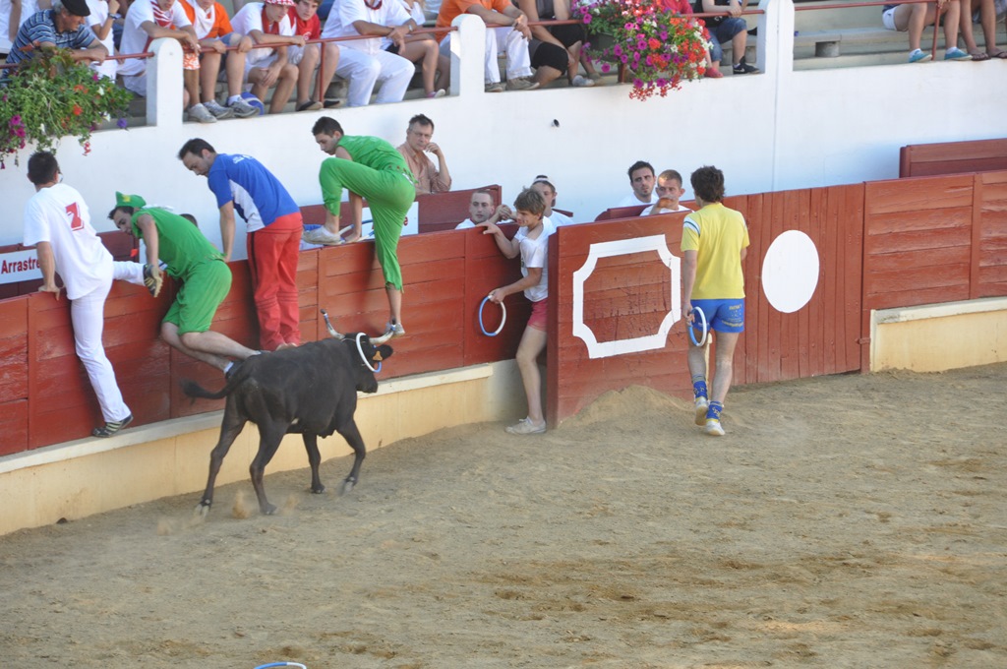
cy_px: 334
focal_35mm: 180
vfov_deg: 7.6
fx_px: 5029
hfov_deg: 11.4
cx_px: 504
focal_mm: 120
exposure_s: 1/250
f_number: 8
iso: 640
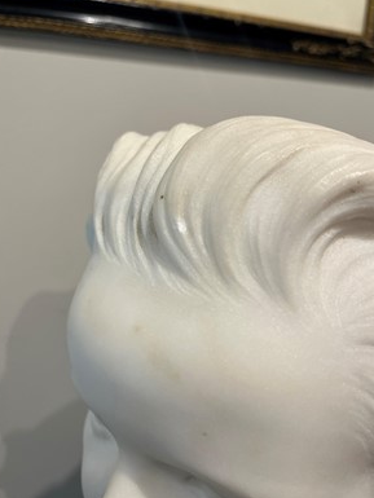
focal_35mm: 27
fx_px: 389
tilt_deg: -12.4
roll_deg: -2.4
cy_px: 244
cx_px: 185
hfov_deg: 51.4
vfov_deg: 65.3
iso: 100
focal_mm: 5.1
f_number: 1.6
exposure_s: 1/100
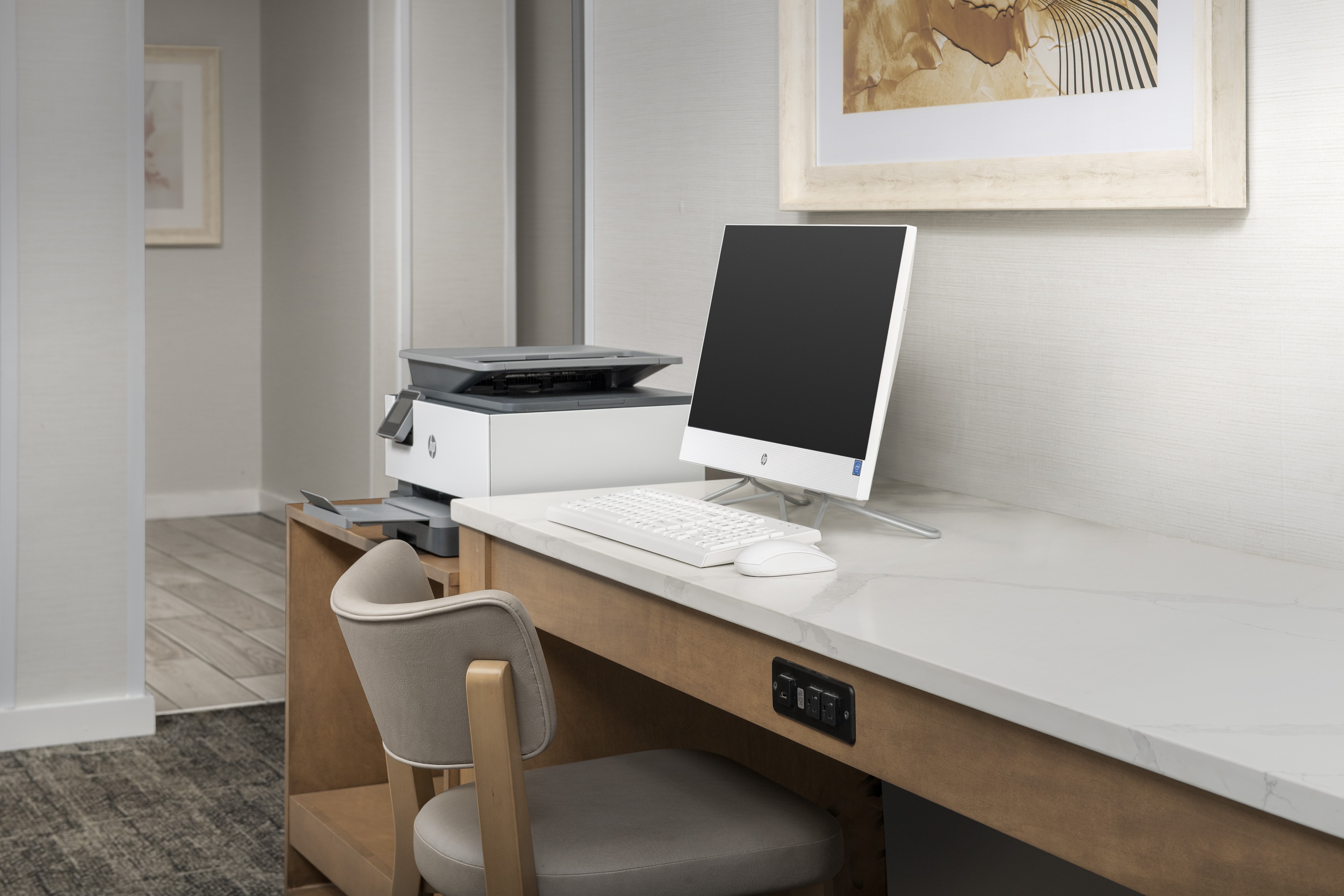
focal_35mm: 62
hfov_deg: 32.4
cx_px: 672
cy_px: 448
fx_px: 2314
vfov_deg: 21.9
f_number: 11
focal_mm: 62
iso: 250
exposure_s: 1/250
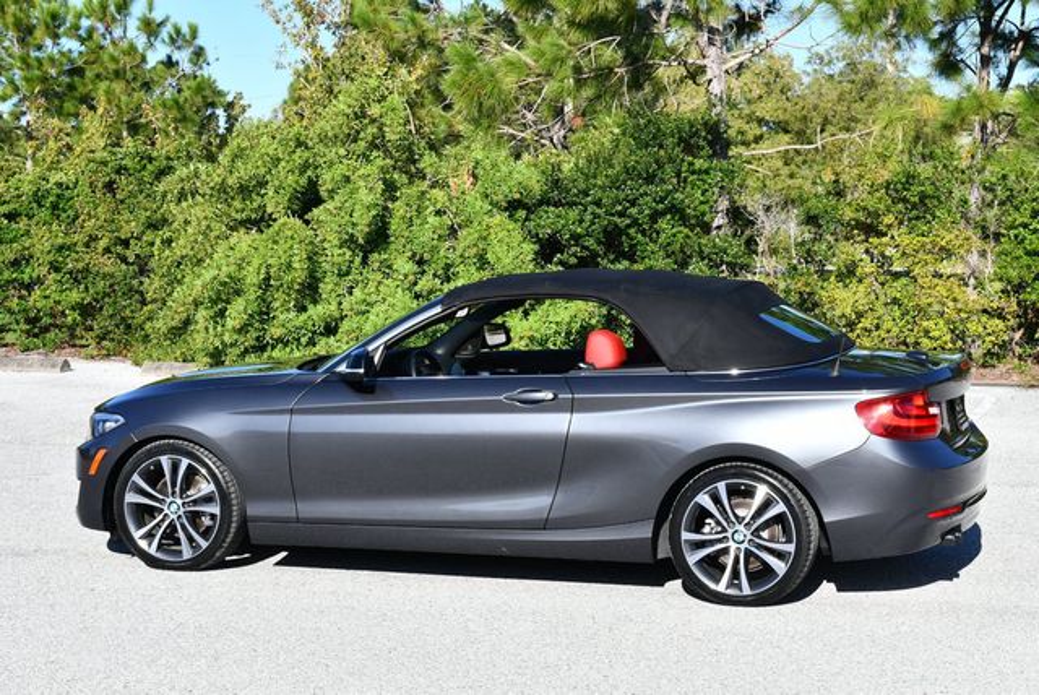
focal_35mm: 70
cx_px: 520
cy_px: 348
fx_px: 2022
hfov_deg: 28.8
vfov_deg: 19.5
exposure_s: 1/250
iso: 160
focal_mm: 35
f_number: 8
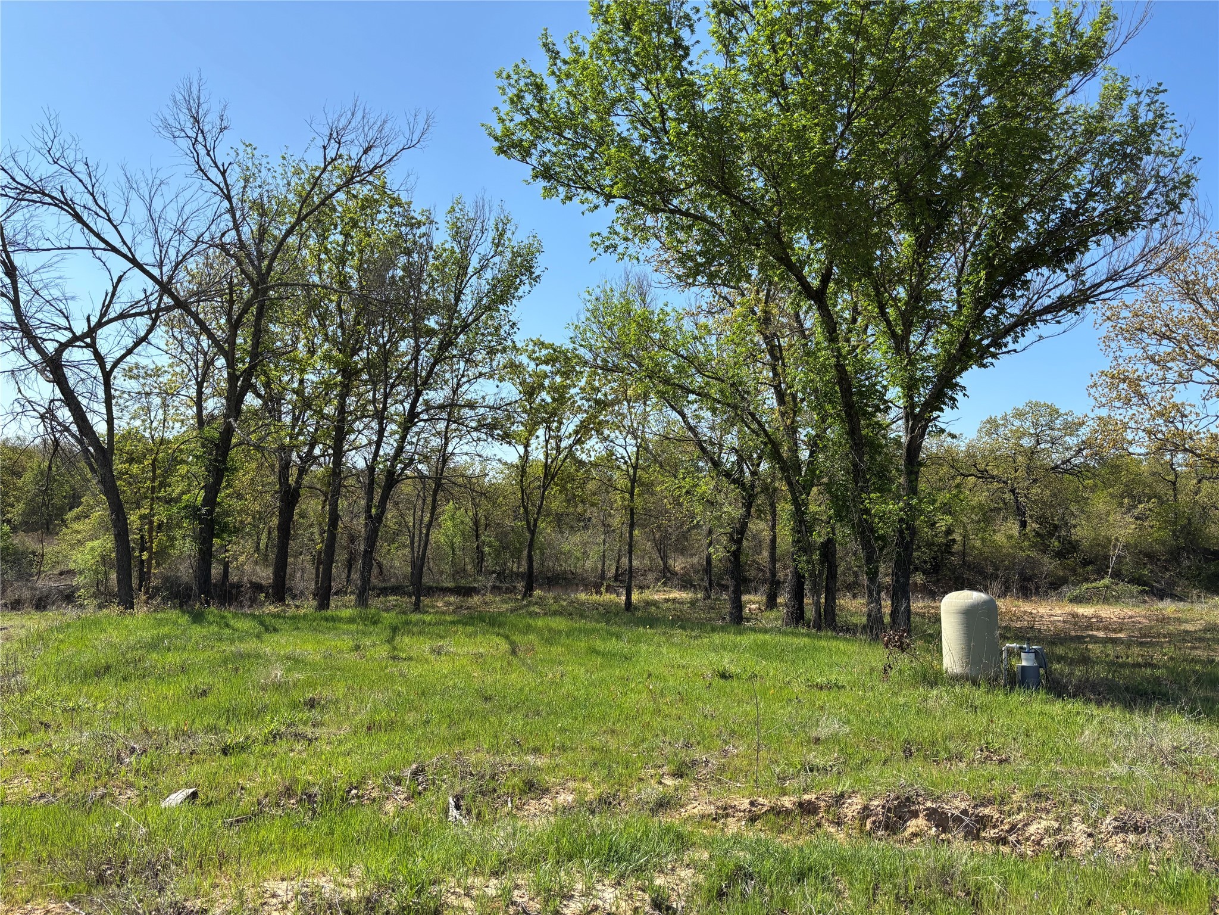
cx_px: 610
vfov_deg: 53.1
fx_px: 916
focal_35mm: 26
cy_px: 458
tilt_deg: +4.4
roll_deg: -2.5
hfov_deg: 67.3
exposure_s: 1/2288
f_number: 1.6
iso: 50
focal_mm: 5.96
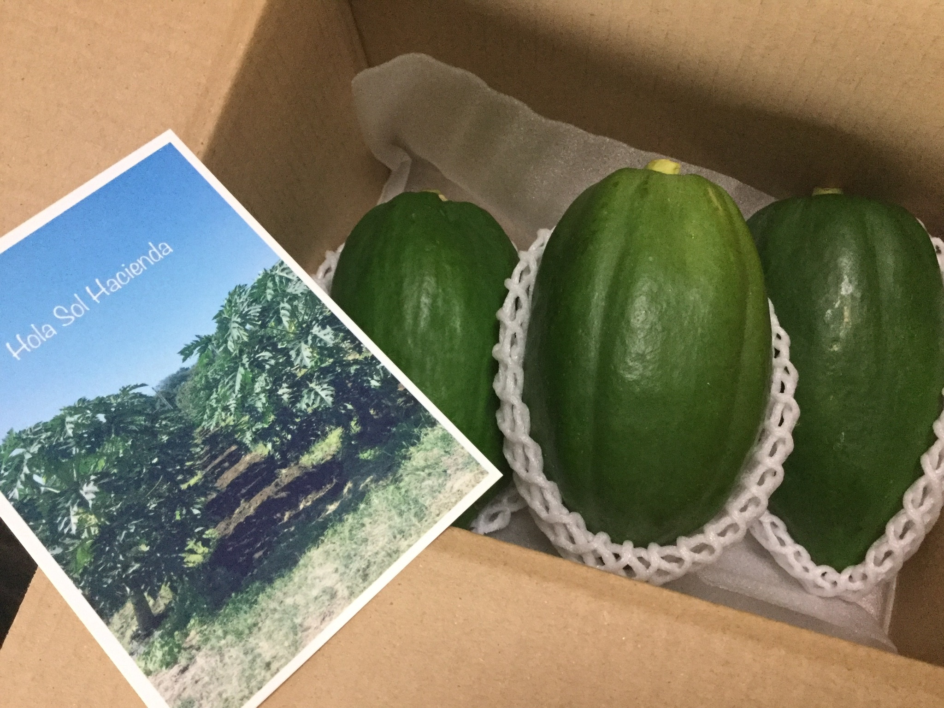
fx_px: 845
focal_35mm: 31
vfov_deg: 45.4
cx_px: 472
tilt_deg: -72.8
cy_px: 354
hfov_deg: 58.4
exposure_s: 1/30
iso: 200
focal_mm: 3.3
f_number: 2.4
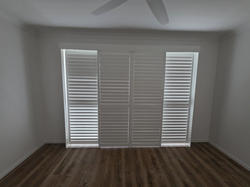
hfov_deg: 106.2
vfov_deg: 89.9
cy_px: 94
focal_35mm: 13
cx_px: 125
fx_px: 94
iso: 500
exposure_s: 1/60
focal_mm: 2.2
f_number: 1.9
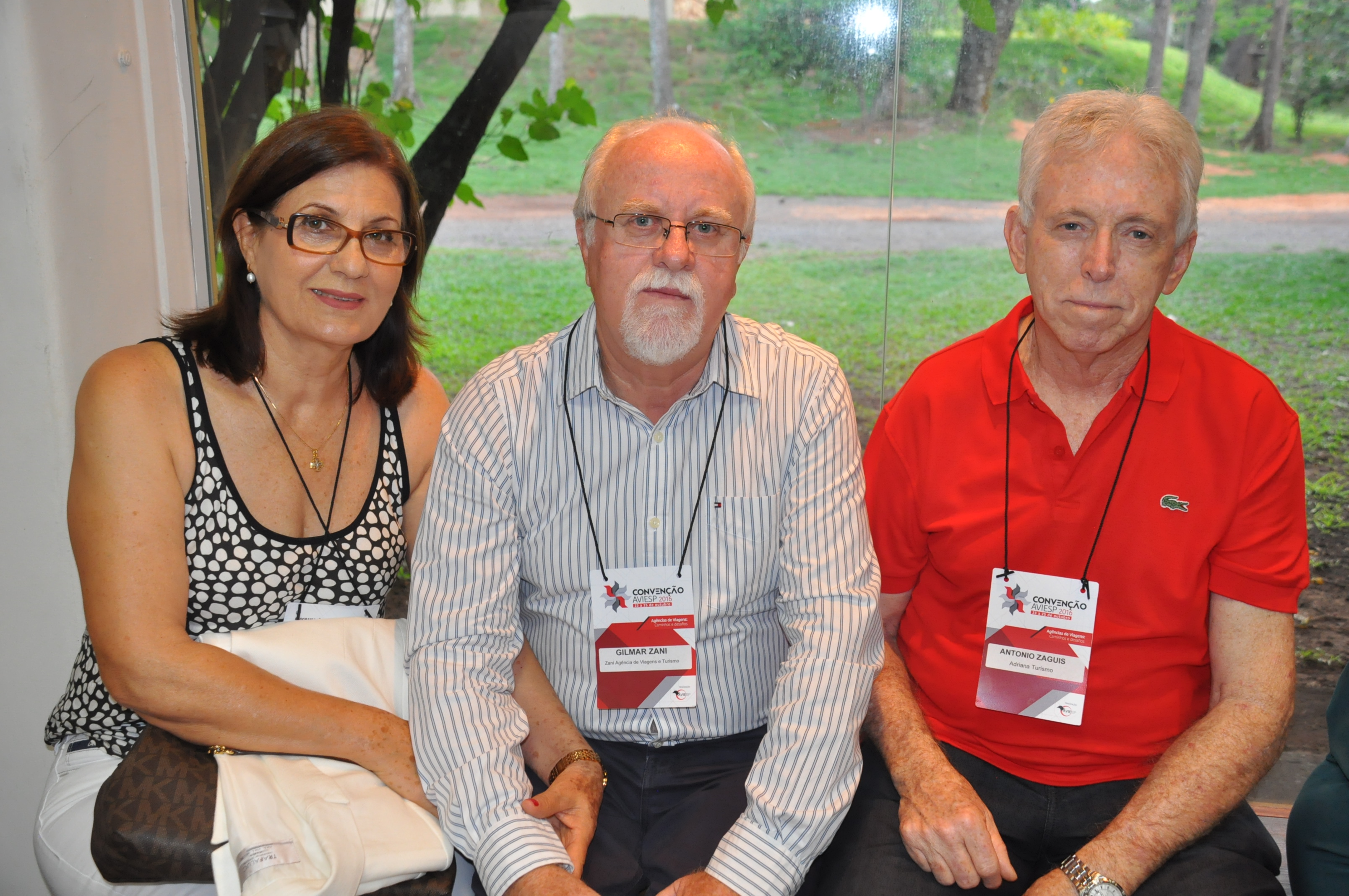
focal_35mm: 39
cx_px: 674
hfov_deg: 49.6
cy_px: 448
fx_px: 1460
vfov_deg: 34.1
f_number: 4.5
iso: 1000
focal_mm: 26
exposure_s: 1/60
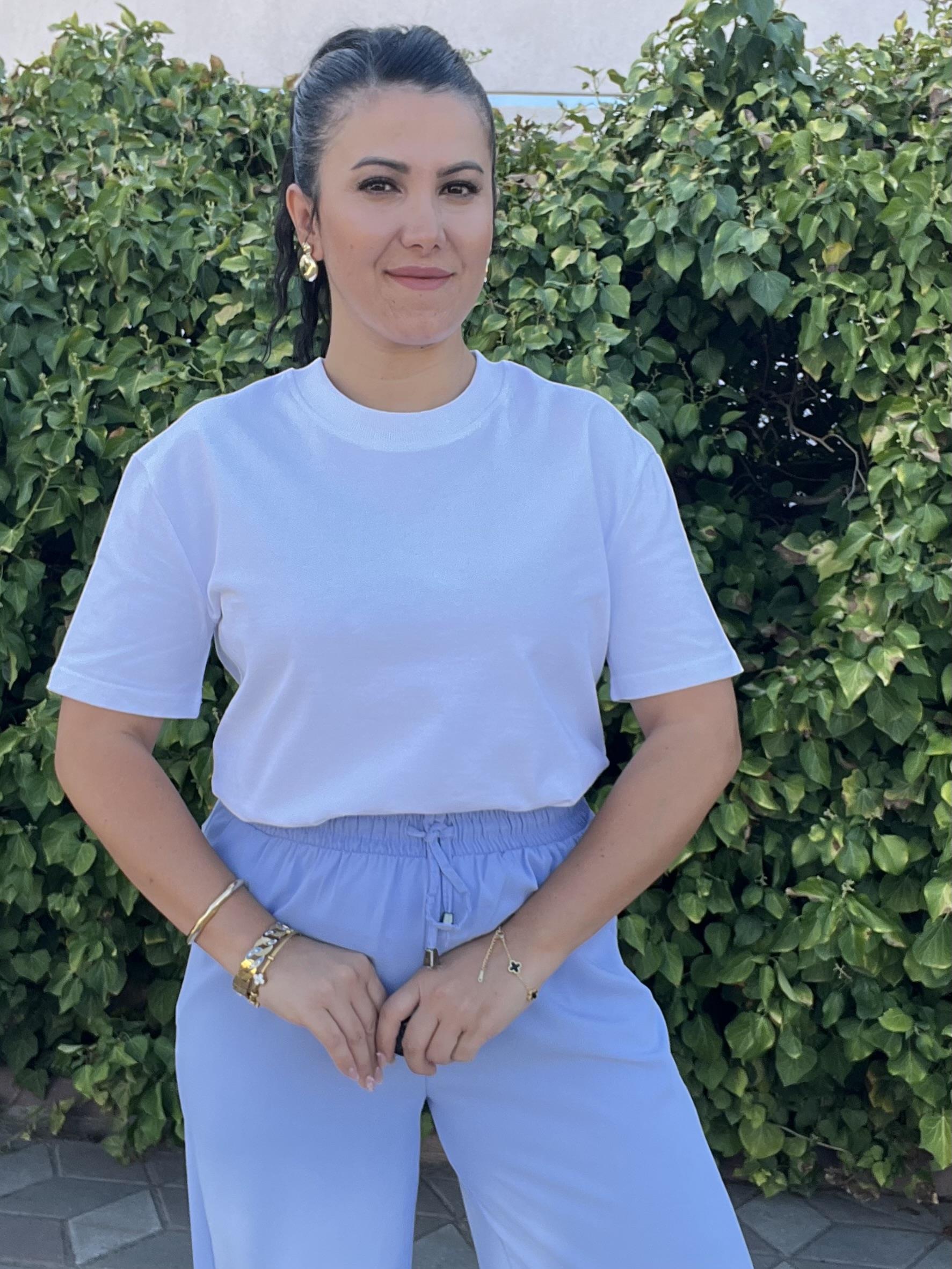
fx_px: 1100
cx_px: 476
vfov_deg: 60.0
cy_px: 634
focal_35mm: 30
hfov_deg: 46.8
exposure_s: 1/225
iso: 25
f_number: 2.2
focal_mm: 2.71
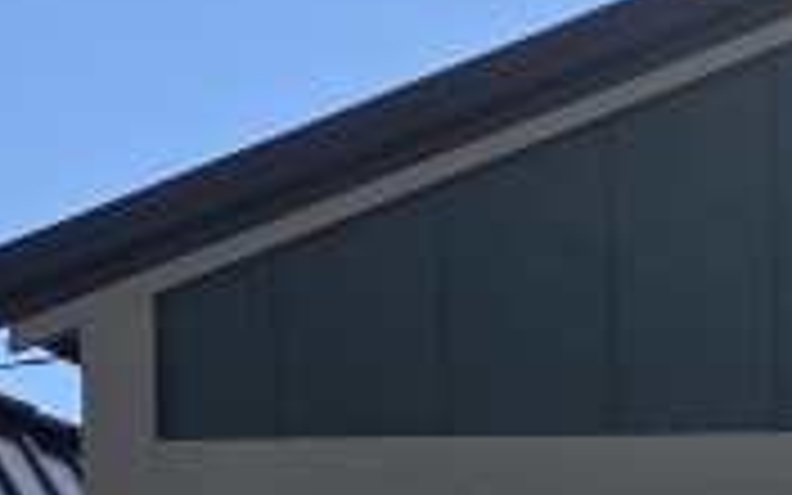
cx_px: 1498
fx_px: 3065
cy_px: 1084
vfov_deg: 8.6
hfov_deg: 13.1
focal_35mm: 142
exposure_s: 1/4043
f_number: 1.8
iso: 80
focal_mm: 5.4
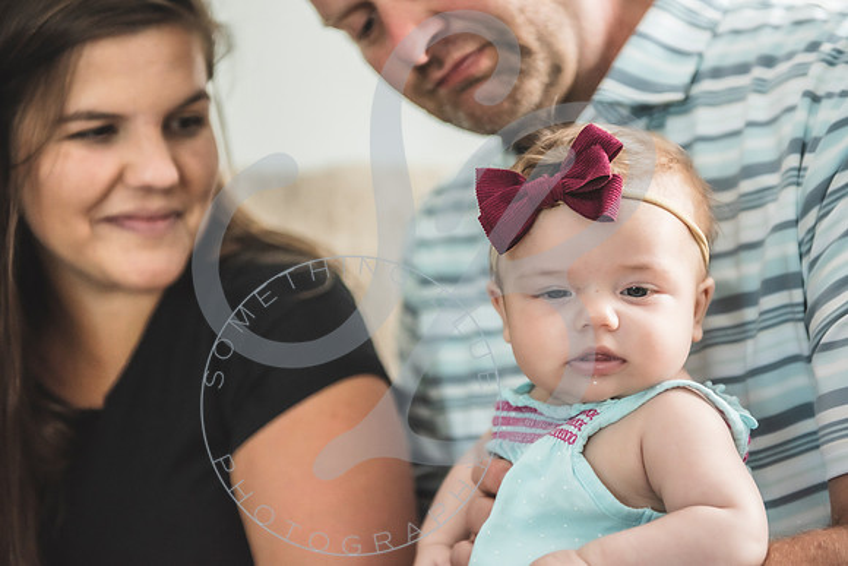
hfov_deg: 27.8
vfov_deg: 18.7
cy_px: 283
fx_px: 1716
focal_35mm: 73
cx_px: 436
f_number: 2.8
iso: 1000
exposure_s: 1/250
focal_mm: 70
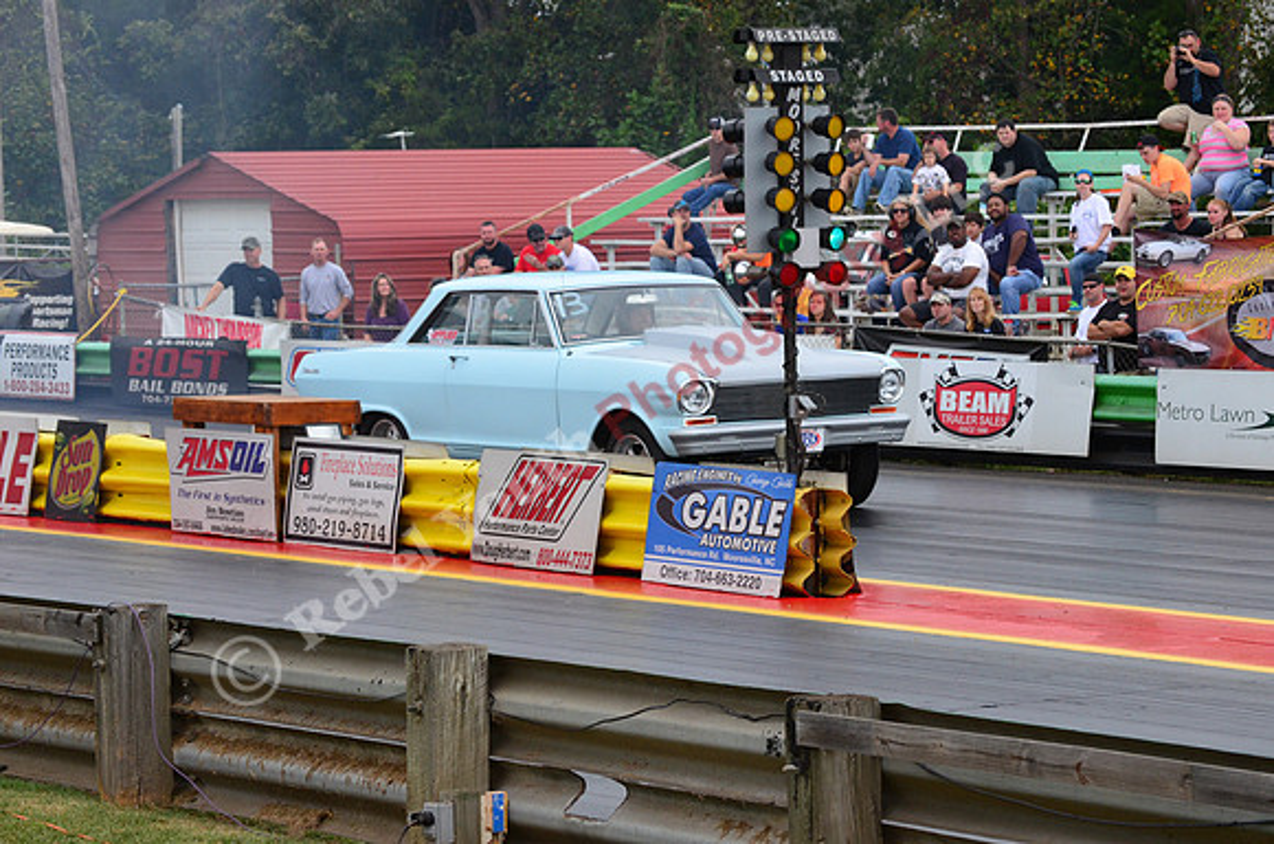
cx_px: 637
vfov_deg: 10.1
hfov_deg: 15.2
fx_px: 4767
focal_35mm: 135
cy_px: 422
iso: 1000
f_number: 8
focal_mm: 90
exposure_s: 1/1000
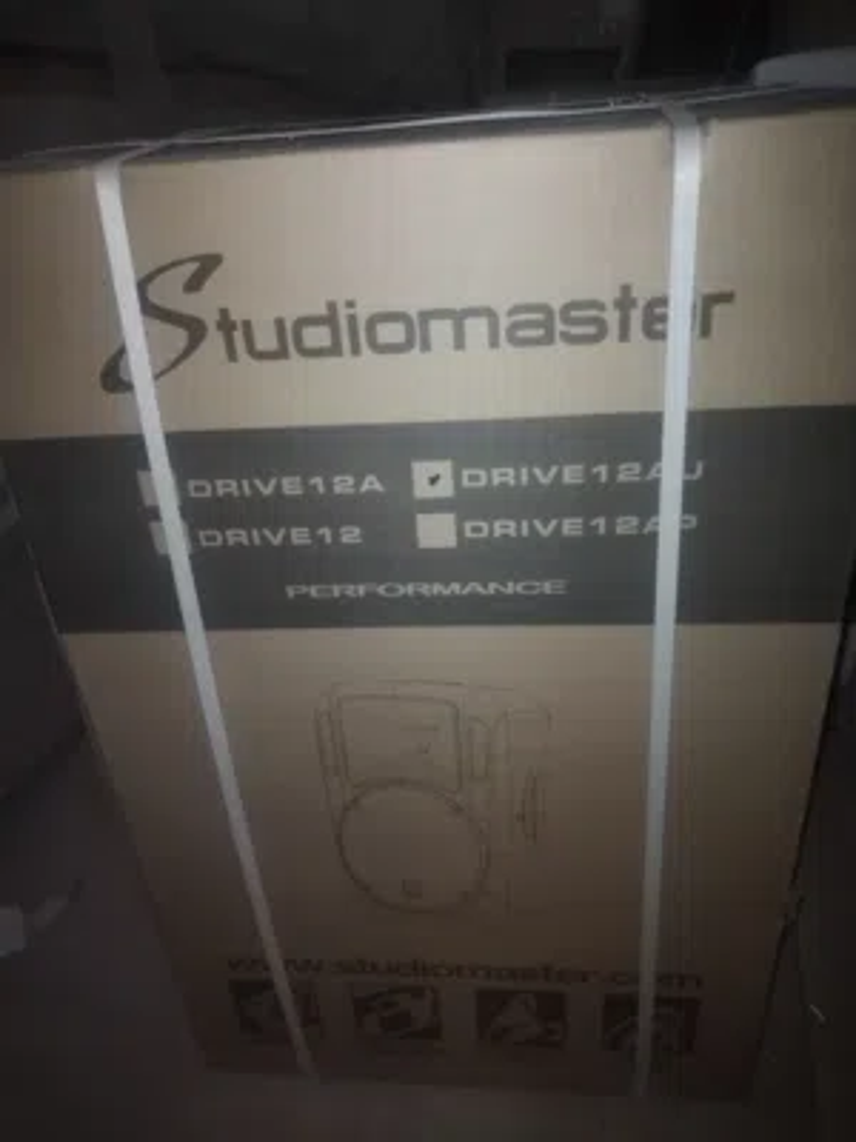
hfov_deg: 53.1
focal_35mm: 26
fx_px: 857
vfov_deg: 67.3
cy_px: 571
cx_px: 428
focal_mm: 4.75
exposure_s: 1/33.3
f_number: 1.8
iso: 354
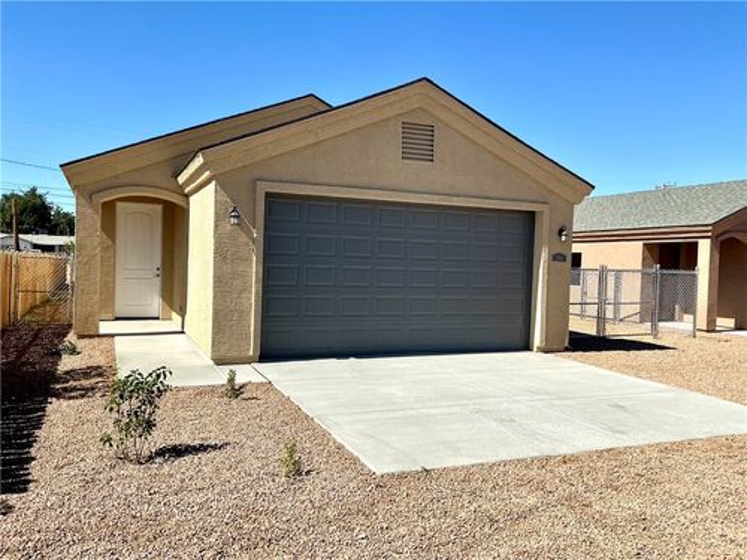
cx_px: 374
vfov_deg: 48.2
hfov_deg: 61.7
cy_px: 280
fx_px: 626
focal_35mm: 29
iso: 25
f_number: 1.8
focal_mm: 3
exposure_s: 1/2427
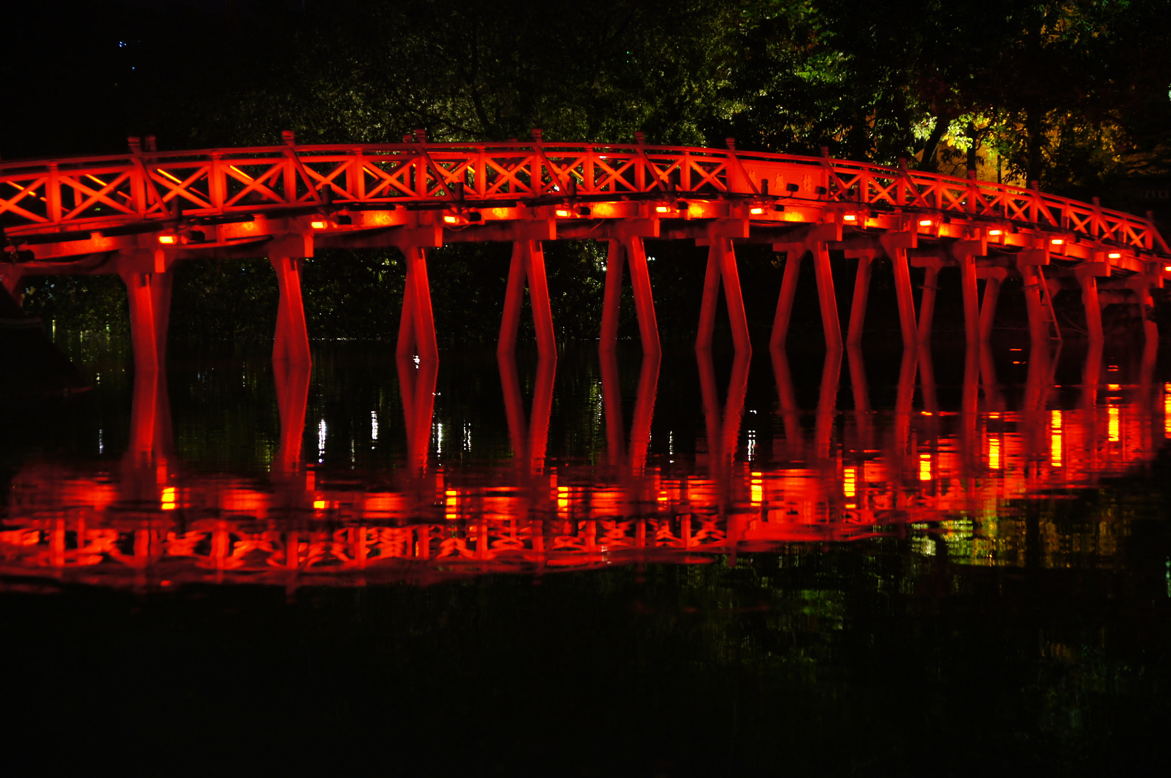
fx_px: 2437
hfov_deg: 27.0
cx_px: 586
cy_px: 389
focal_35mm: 75
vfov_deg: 18.1
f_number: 4.5
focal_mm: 50
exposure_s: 1/30
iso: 1600
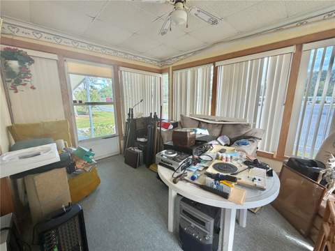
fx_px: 135
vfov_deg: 85.7
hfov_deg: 102.1
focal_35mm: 14
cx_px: 168
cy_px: 126
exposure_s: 1/121
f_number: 2.2
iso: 80
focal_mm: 2.22
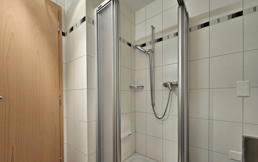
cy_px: 94
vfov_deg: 78.0
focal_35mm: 14
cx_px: 127
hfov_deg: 105.3
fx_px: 98
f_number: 2.2
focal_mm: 2.2
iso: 200
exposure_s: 1/50
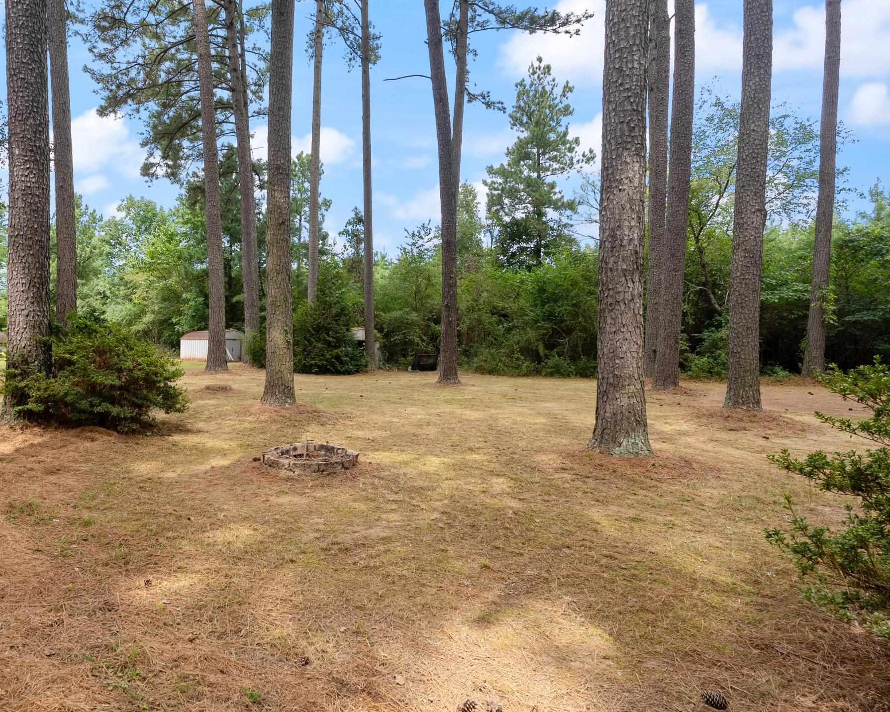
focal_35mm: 21
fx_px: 553
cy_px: 350
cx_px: 307
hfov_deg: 75.5
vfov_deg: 65.5
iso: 640
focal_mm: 16
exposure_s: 1/100
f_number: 9
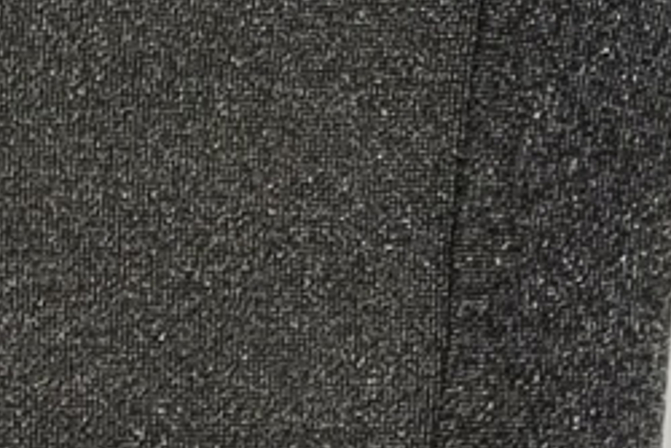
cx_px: -483
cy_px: 1492
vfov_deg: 4.5
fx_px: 5390
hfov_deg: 7.0
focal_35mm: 289
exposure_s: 1/100
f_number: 1.8
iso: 227
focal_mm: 4.75
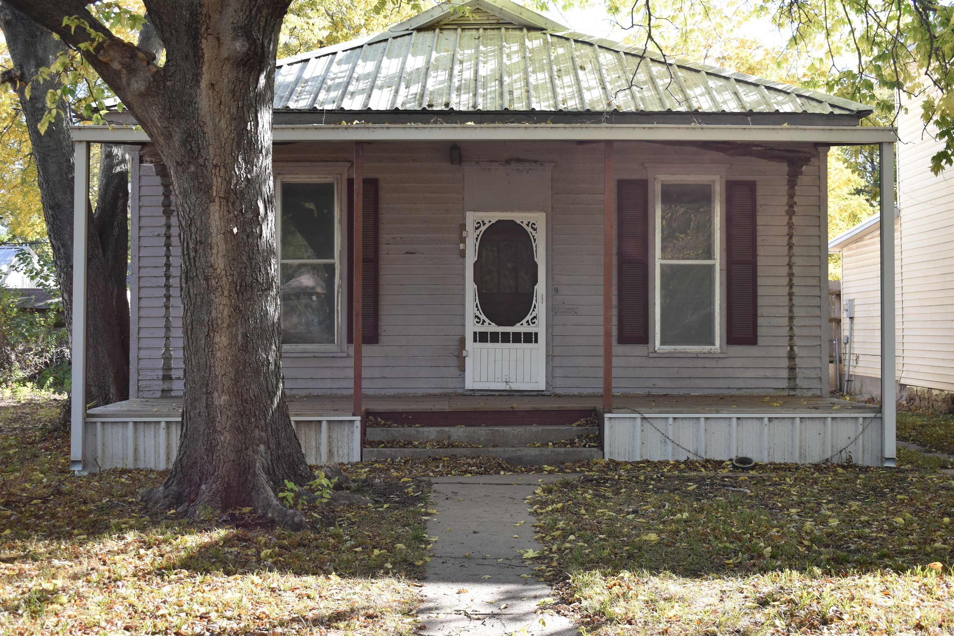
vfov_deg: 28.1
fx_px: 1272
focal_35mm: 48
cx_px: 477
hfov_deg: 41.1
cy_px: 318
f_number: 5.6
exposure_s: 1/250
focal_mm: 32
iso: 280
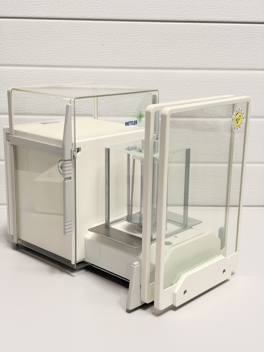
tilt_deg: -15.6
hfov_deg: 28.0
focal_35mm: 52
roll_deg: -1.3
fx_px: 529
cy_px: 176
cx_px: 132
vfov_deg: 36.8
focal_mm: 5.96
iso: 64
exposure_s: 1/50
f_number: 1.6
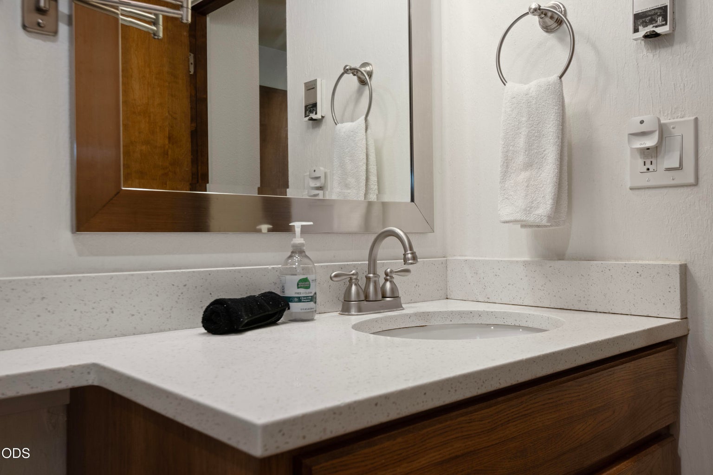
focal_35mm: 30
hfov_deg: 61.9
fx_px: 594
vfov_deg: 43.6
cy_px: 238
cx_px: 356
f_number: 8
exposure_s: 1/8
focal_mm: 30
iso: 200
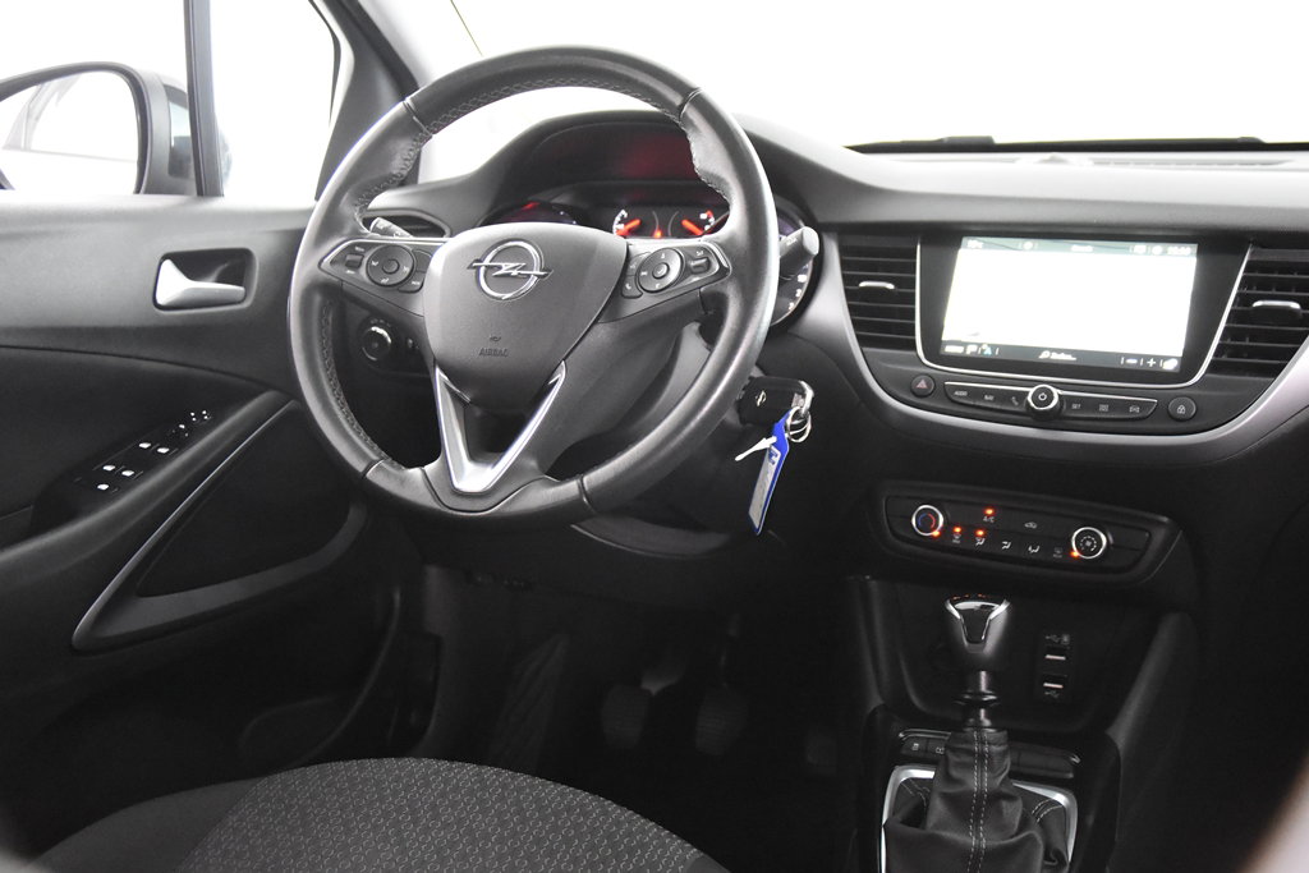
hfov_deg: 53.1
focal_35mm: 36
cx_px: 654
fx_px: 1309
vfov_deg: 36.9
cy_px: 436
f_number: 3
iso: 7200
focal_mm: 24
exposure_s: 1/40
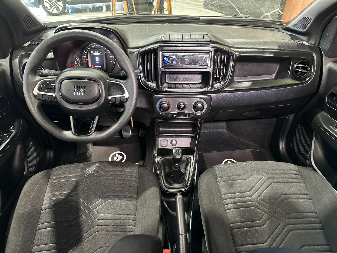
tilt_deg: -35.3
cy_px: 126
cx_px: 168
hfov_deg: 71.6
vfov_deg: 56.8
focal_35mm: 24
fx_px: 234
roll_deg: -1.4
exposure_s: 1/40
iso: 1000
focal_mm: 6.86
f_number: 1.78
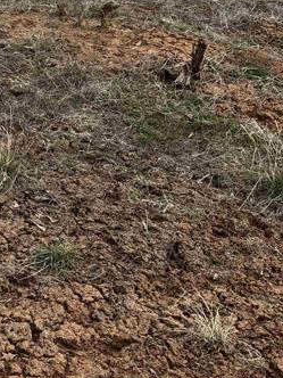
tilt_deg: -9.8
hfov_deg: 19.3
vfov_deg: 25.4
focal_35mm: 74
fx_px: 807
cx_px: -6
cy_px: 25
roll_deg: +0.6
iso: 80
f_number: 1.78
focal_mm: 6.76
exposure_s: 1/5348
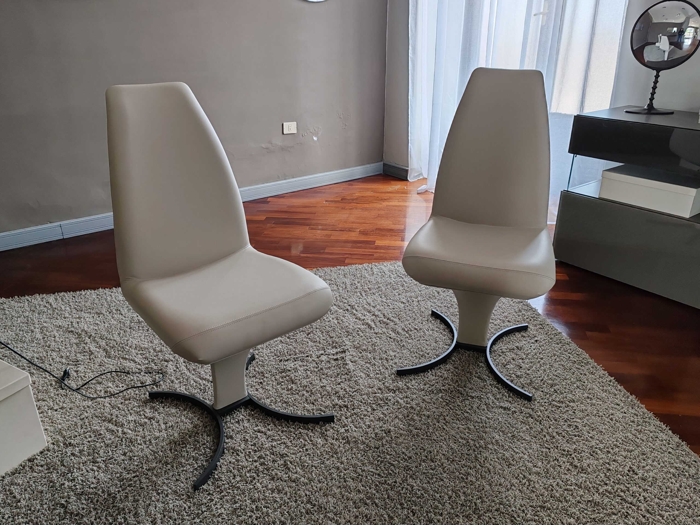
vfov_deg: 51.4
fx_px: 546
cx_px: 350
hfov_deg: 65.3
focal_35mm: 27
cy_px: 262
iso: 250
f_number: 1.9
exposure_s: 1/100
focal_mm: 6.12
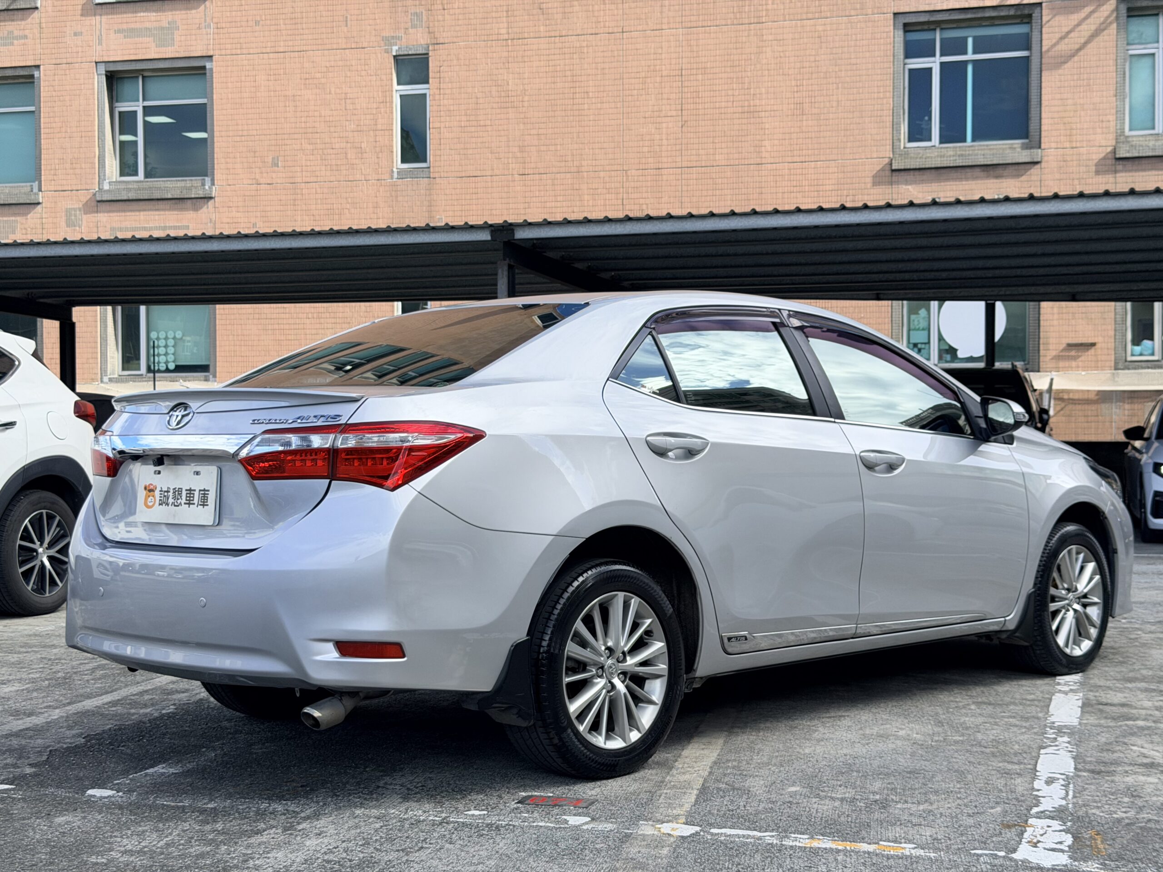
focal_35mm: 48
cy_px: 436
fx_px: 1613
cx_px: 582
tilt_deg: -0.6
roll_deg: +0.7
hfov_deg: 39.7
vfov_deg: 30.3
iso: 64
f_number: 1.78
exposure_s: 1/1642
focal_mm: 6.76
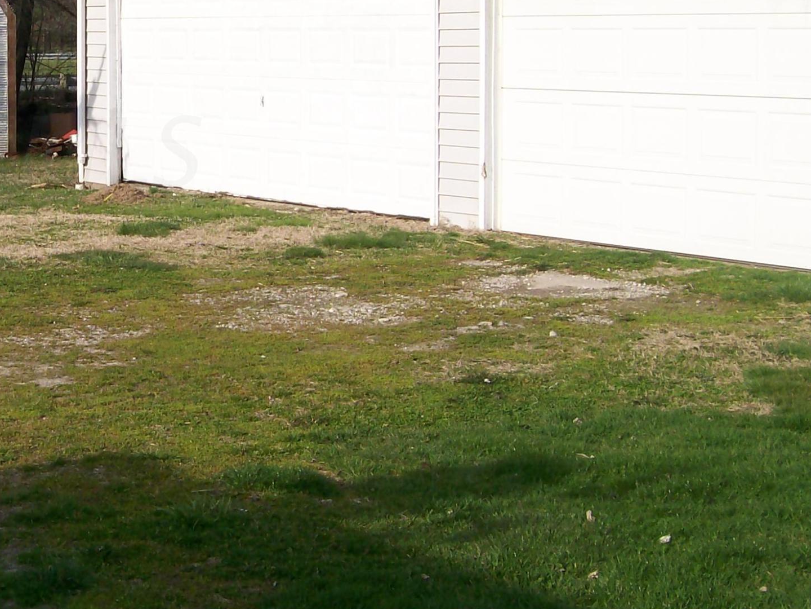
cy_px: 151
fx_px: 1757
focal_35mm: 75
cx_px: 32
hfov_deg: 25.0
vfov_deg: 19.5
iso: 80
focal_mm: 6
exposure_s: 1/578
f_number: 4.8
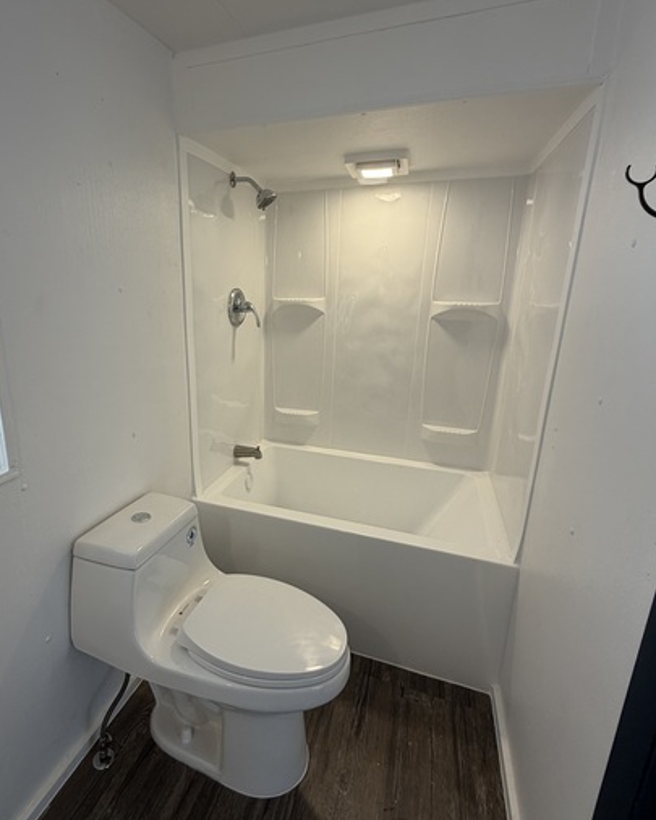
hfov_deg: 73.1
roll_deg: -0.8
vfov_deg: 86.4
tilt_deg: -14.7
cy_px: 406
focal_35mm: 18
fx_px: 437
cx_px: 264
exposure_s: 1/120
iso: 100
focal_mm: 2.22
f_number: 2.2
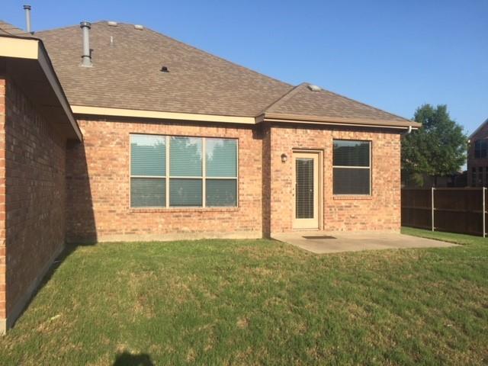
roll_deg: +0.6
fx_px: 409
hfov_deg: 61.7
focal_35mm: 29
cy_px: 183
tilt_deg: +1.8
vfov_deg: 48.2
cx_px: 244
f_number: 2.2
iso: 32
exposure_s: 1/1364
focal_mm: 4.15
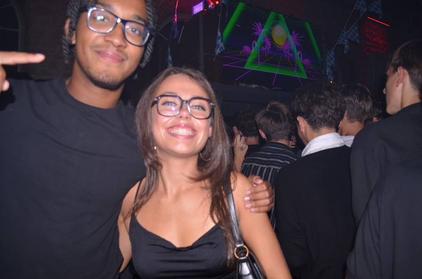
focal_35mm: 27
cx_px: 211
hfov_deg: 67.5
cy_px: 140
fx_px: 316
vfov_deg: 47.7
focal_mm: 18
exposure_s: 1/60
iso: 100
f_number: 3.5
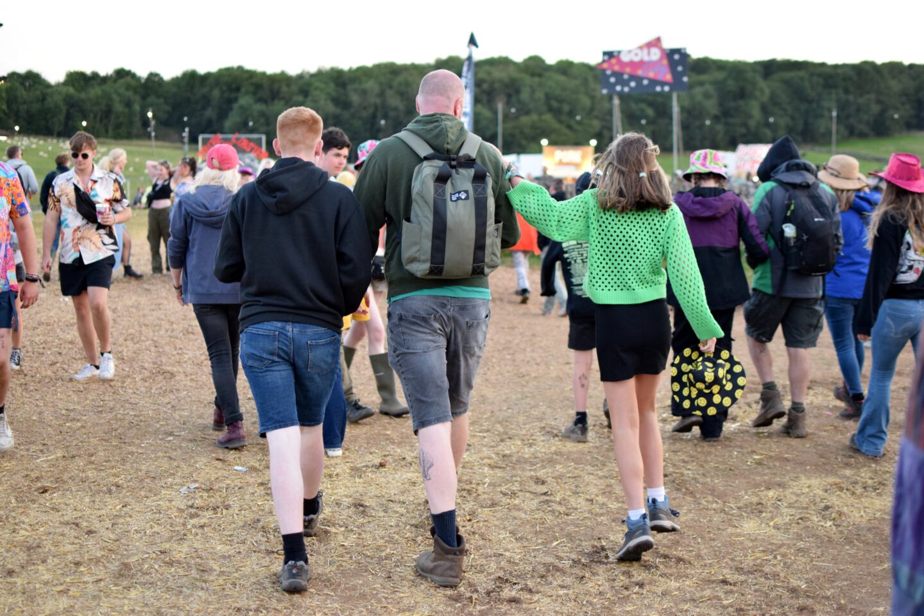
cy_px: 308
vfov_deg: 25.8
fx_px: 1347
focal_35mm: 52
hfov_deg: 37.9
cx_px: 462
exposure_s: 1/640
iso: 800
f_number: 2.5
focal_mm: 35
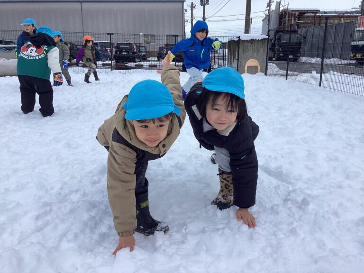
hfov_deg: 58.4
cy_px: 136
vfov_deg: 45.4
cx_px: 182
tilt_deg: -15.6
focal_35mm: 31
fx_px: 326
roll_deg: +0.3
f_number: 2.4
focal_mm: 3.3
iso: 25
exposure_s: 1/1101
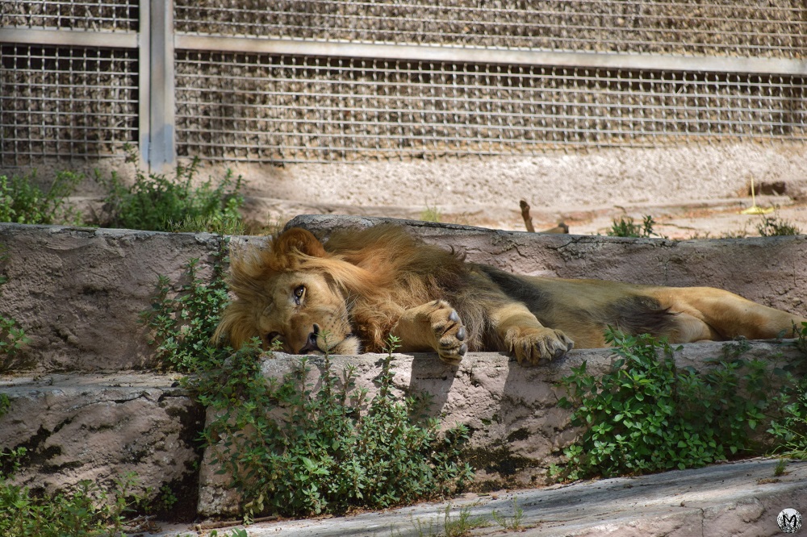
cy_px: 268
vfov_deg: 4.6
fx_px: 6722
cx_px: 404
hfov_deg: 6.9
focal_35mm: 300
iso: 360
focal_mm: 200
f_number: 6.3
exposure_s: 1/500
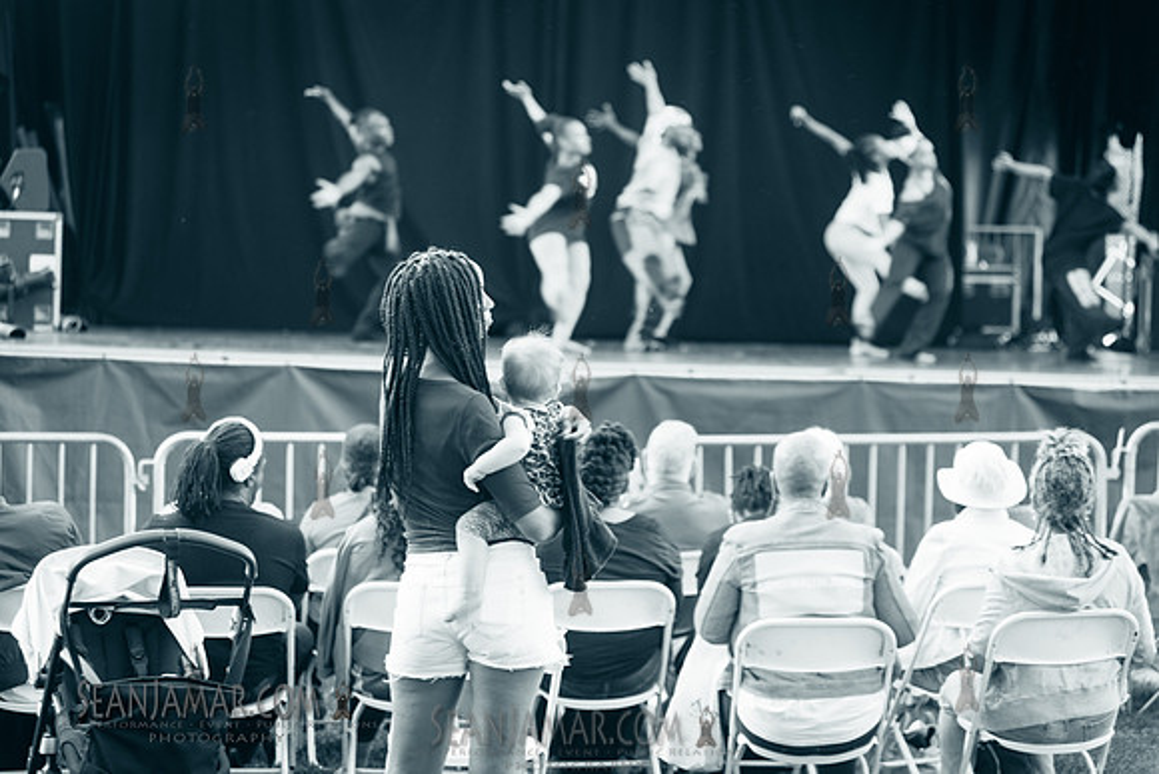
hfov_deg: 23.6
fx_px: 2769
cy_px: 387
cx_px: 580
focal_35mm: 86
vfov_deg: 15.9
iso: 250
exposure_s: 1/100
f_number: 3.2
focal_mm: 86
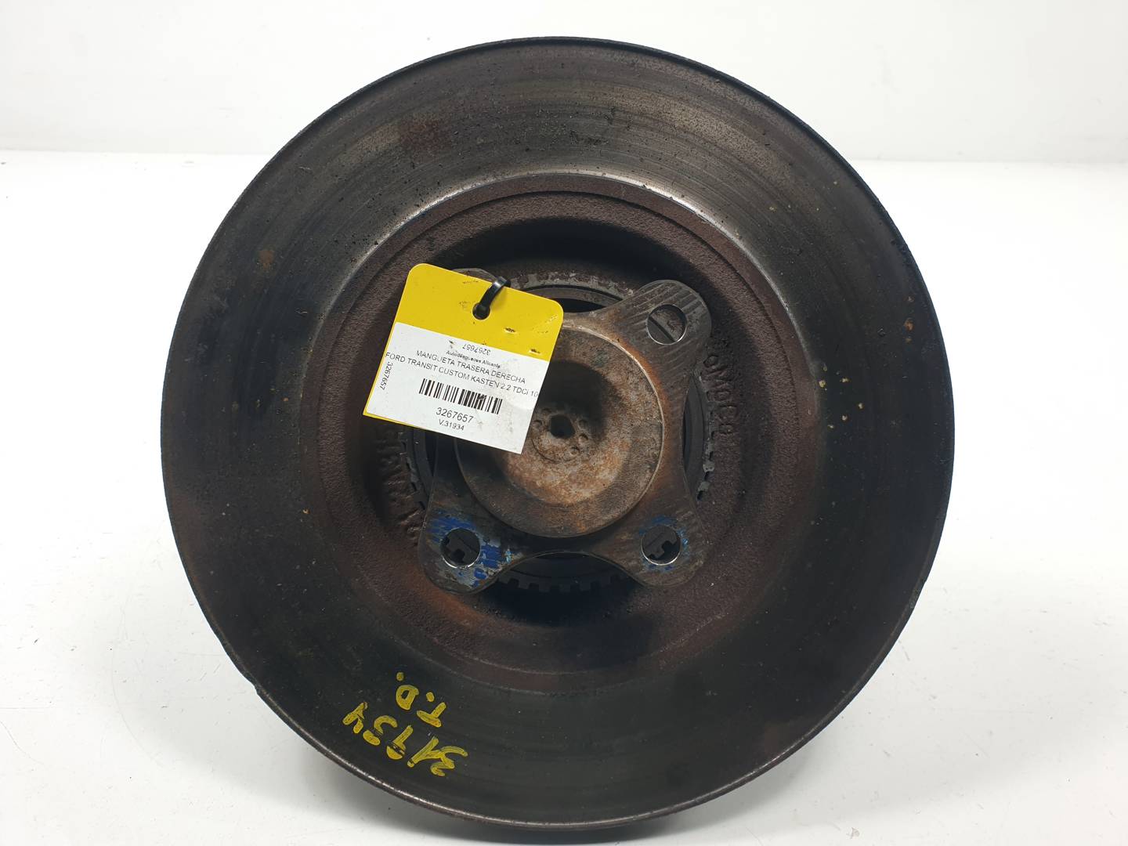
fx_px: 847
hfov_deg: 67.3
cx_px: 564
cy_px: 423
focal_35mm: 26
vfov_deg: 53.1
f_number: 2.4
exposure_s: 1/171
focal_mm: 4.3
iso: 50
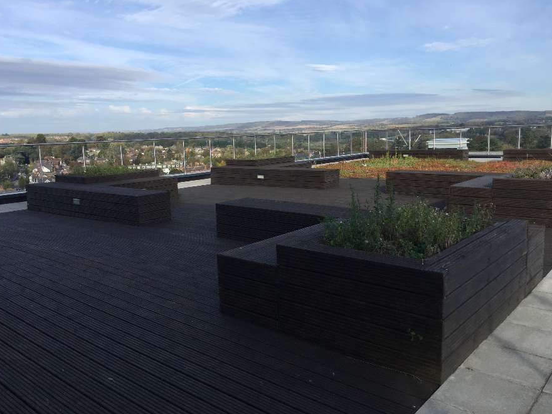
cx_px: 269
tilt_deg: -8.9
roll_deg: +0.9
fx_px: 478
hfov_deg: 60.0
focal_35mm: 30
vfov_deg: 46.8
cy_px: 212
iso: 32
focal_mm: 4.15
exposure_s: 1/1799
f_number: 2.2
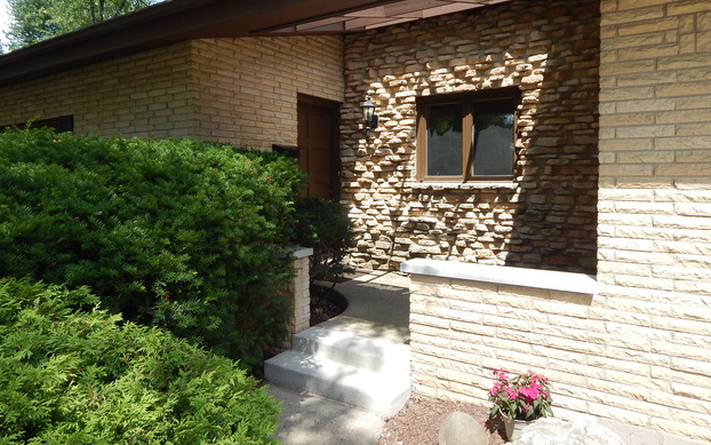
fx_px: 465
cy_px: 200
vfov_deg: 51.0
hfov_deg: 74.8
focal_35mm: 24
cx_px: 354
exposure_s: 1/800
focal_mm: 4
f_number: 3
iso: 125
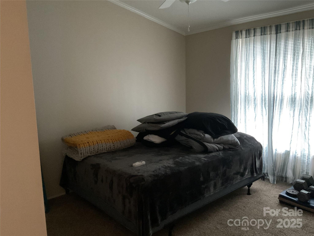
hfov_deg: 61.7
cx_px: 157
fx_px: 263
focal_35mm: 29
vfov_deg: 48.2
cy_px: 118
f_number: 1.8
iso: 500
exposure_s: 1/24
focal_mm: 3
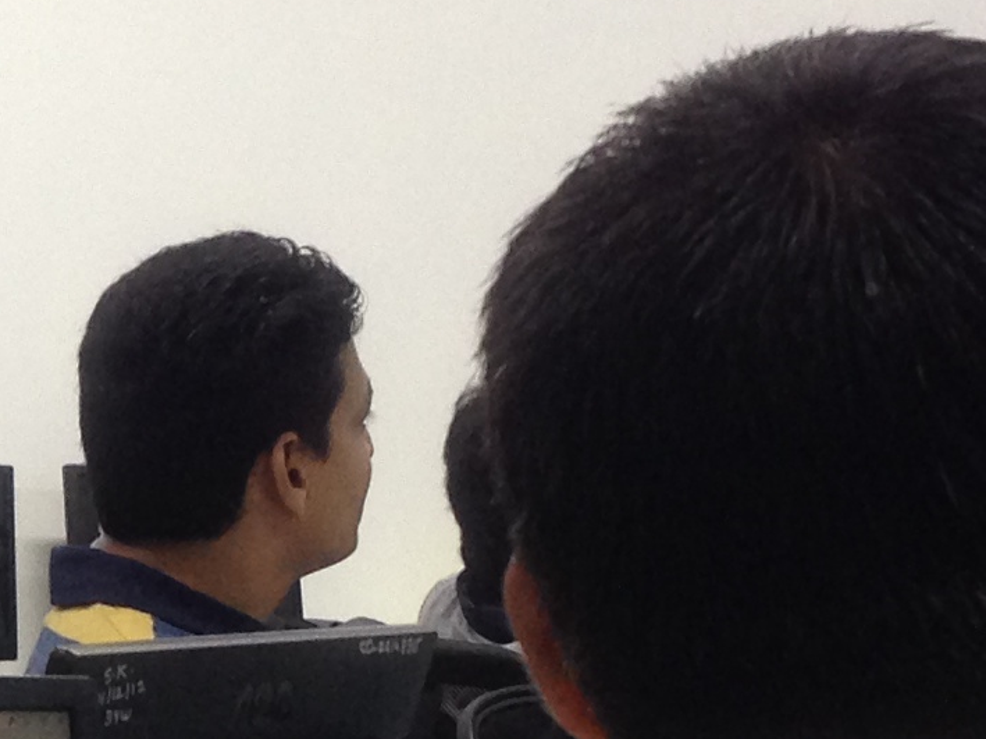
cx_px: -427
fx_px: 4327
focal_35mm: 152
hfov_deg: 12.4
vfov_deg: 9.7
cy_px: 591
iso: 100
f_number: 2.4
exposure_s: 1/20
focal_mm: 4.12
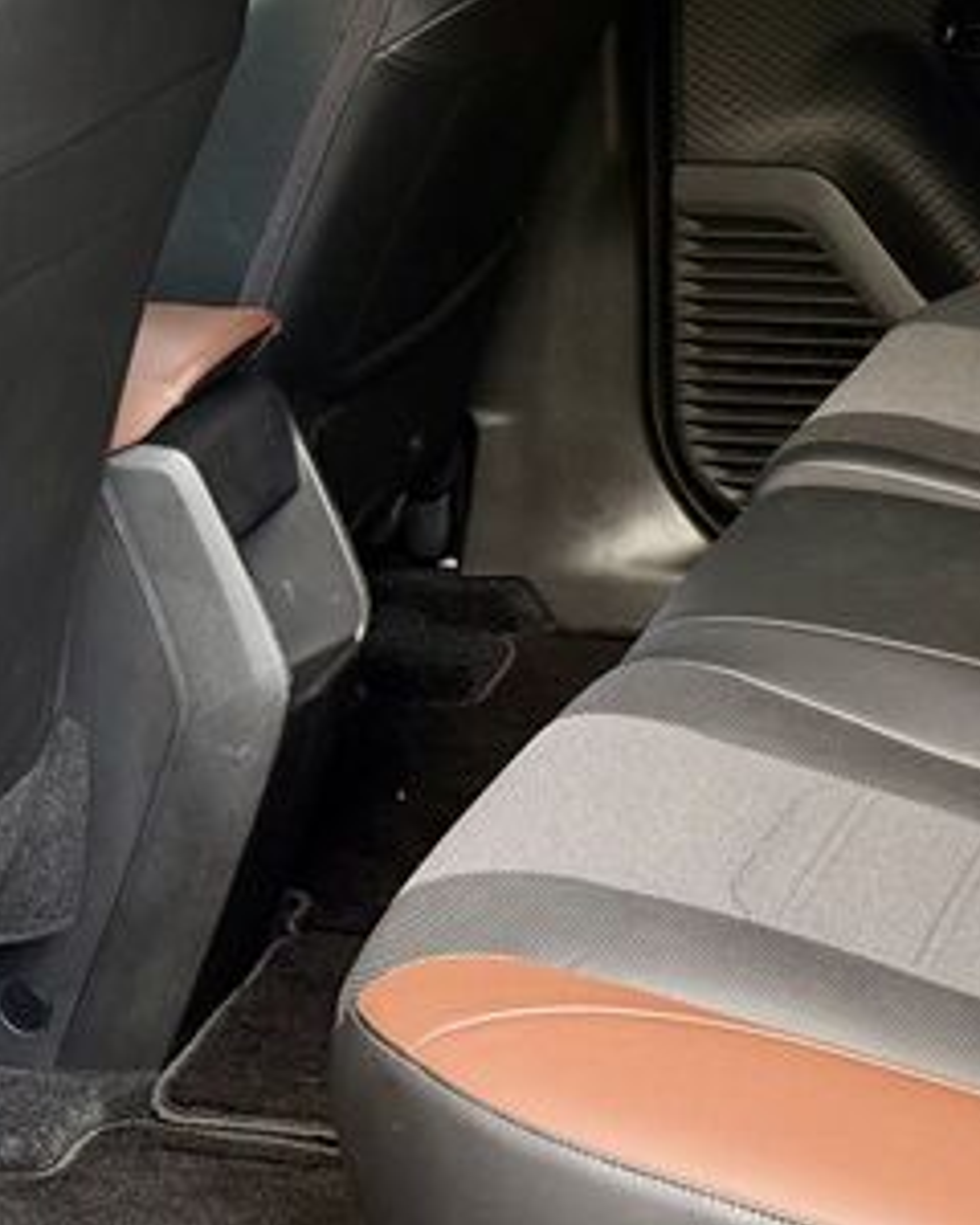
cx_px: 621
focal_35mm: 115
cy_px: 200
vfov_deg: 16.6
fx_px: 4169
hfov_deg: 13.4
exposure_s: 1/97
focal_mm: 6.76
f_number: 1.78
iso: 125
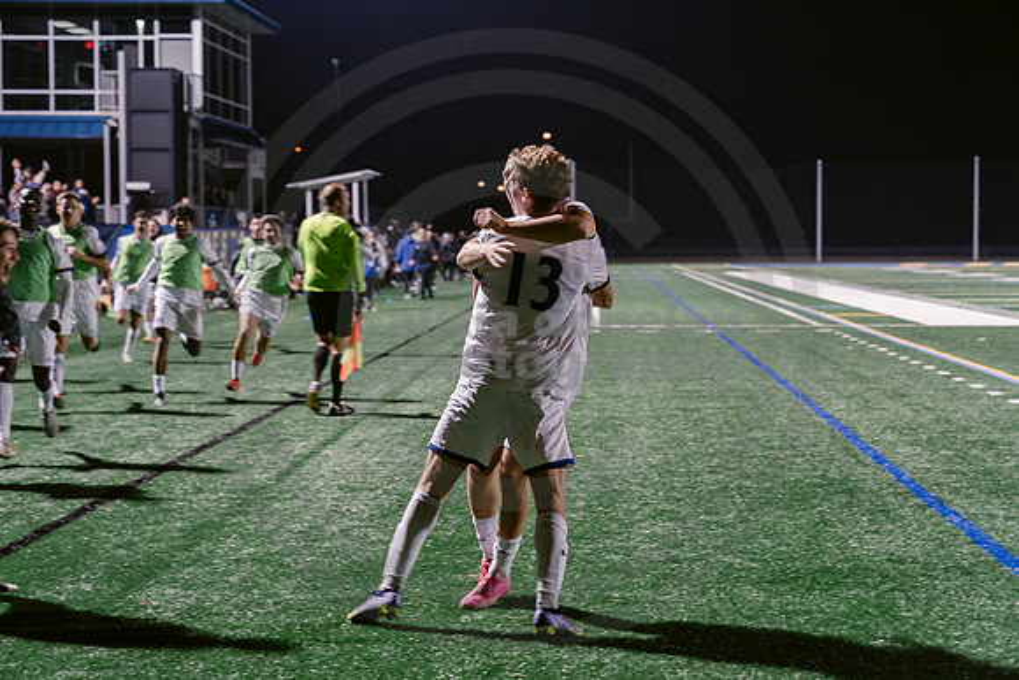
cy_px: 340
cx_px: 510
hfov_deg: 28.8
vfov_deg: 19.5
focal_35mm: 70
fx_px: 1982
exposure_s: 1/125
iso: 2500
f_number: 4
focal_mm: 70
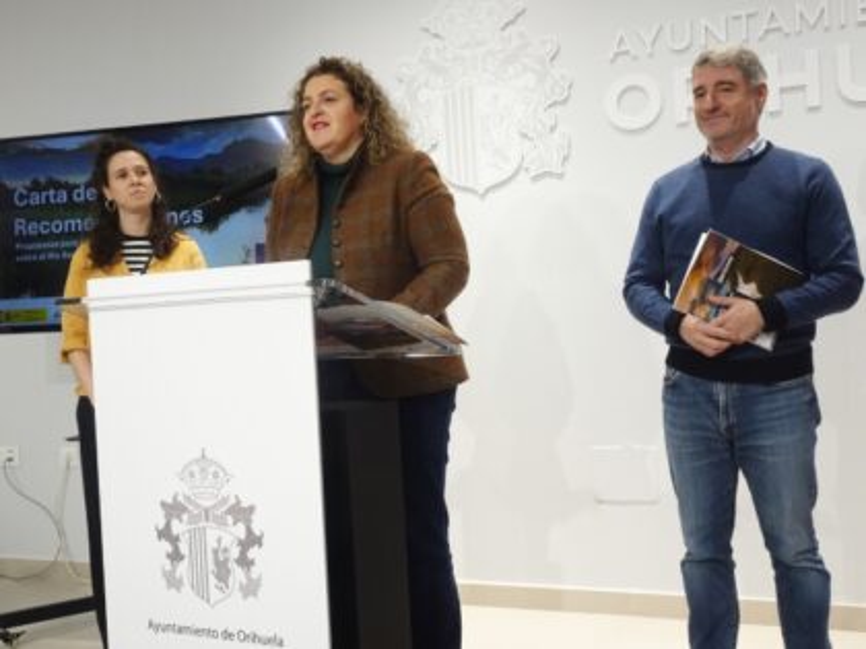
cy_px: 324
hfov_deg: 45.8
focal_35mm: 41
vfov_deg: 35.1
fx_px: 1026
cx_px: 433
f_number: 4
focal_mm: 6.84
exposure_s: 1/80
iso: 320
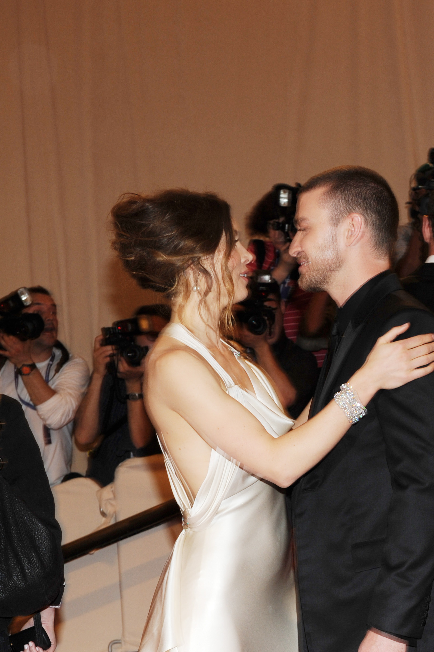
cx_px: 346
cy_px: 567
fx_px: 1865
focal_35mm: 103
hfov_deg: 13.2
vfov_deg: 19.5
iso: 400
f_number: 7.1
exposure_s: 1/40
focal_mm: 58
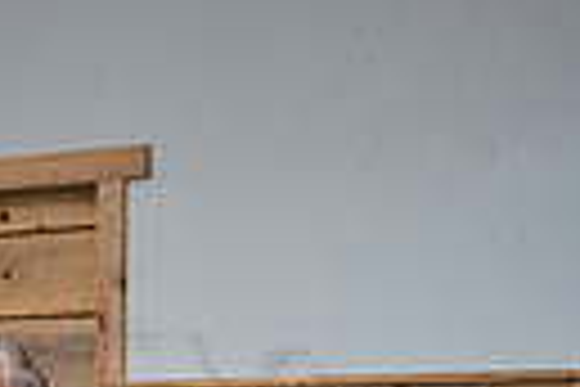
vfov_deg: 7.3
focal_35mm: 175
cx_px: 157
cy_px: 932
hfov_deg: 11.7
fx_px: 2819
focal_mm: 50
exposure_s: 1/160
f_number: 9
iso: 400
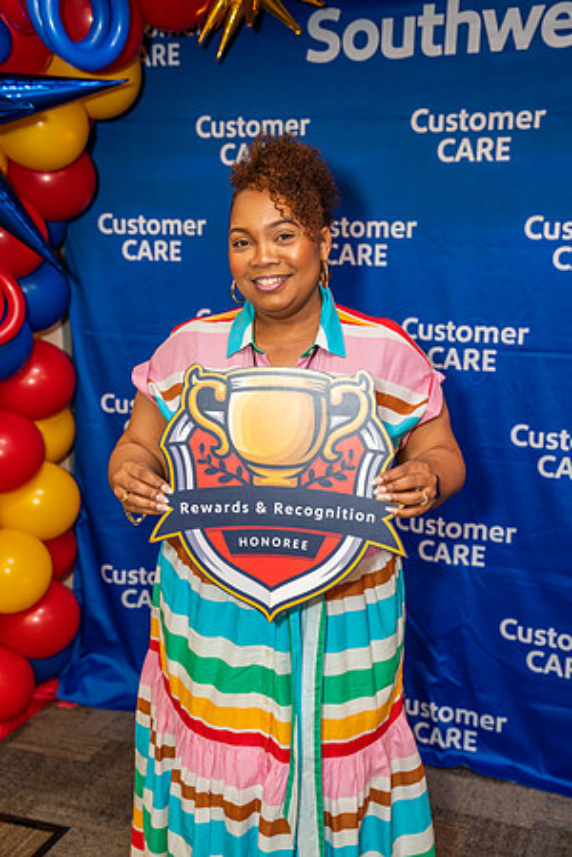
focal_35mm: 46
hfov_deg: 29.2
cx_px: 286
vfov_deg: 42.7
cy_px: 428
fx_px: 1096
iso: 1250
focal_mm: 46
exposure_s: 1/160
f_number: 4
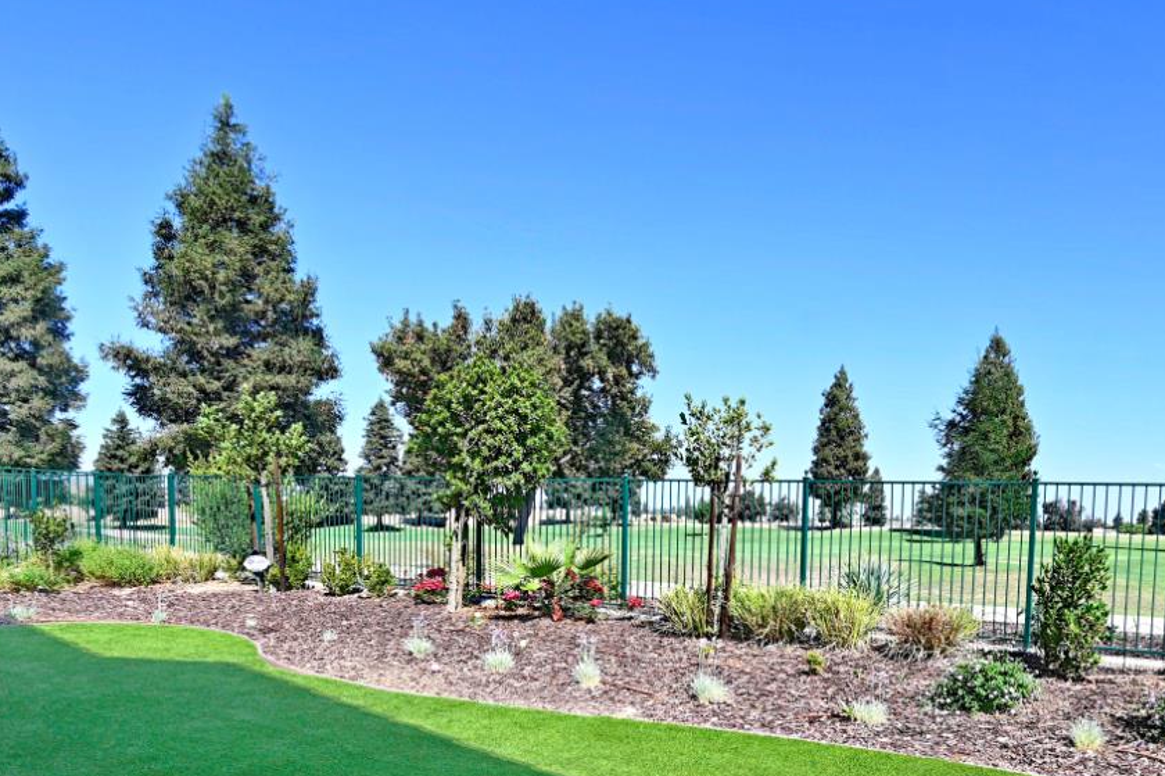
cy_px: 590
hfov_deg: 67.7
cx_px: 850
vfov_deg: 49.0
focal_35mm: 25
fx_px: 809
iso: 100
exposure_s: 1/250
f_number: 5.6
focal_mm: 14
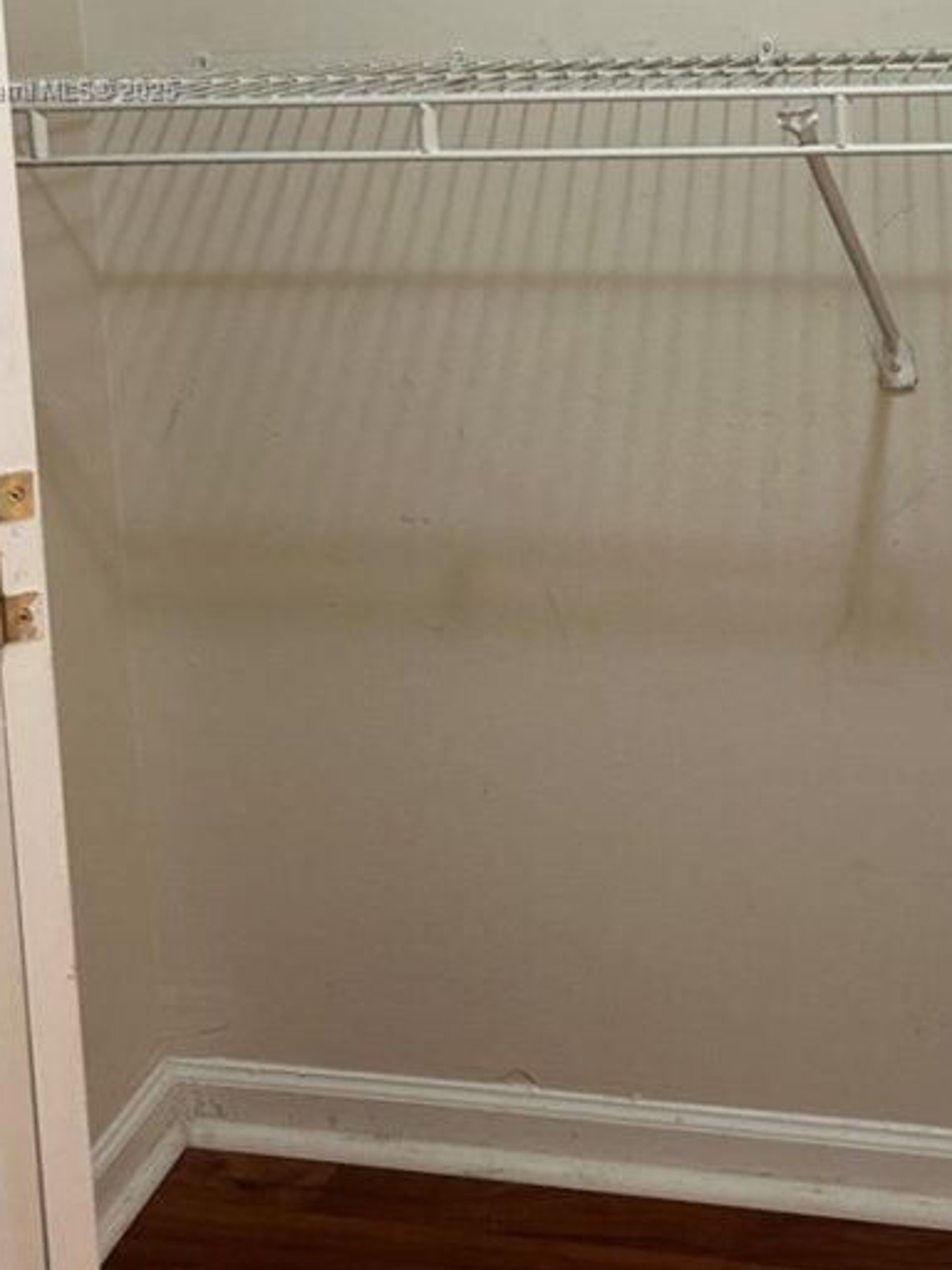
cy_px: 92
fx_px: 1760
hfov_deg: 29.7
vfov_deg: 36.8
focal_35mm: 48
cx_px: 741
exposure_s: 1/60
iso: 200
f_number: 1.78
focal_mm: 6.86
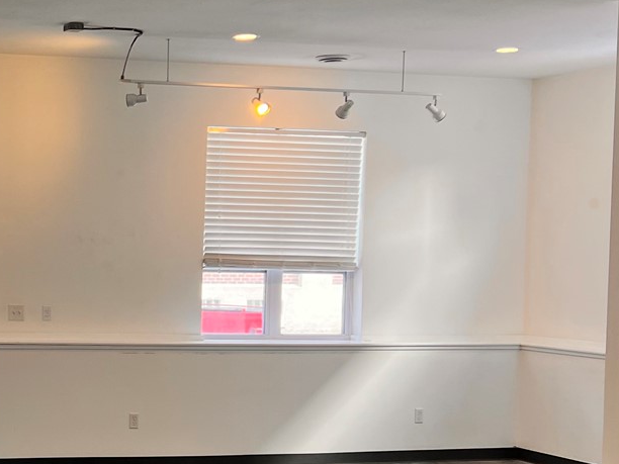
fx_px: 1216
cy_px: 287
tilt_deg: -2.8
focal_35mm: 68
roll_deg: -1.3
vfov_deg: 21.6
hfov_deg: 25.6
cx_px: -126
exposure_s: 1/120
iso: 64
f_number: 1.5
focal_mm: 5.7
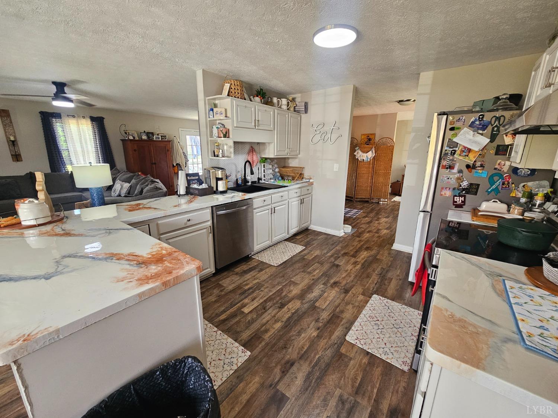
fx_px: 210
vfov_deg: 89.9
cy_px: 209
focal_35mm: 13
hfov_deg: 106.2
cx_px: 279
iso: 160
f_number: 2.2
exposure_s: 1/60
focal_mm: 2.2
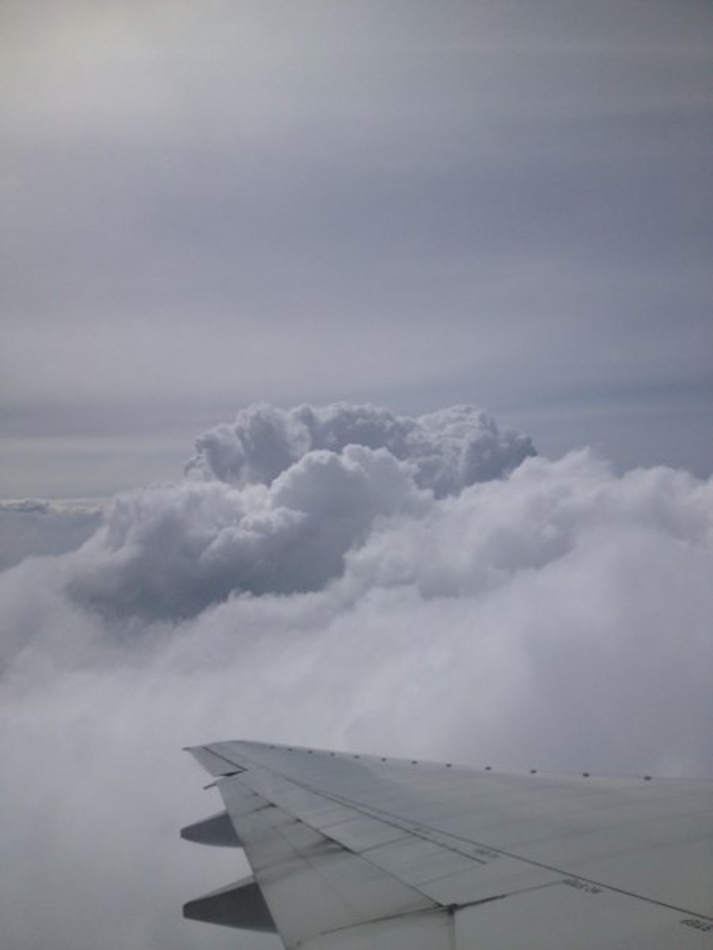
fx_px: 961
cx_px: 356
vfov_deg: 52.6
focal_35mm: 35
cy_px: 475
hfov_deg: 40.7
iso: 64
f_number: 2.4
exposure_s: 1/6944
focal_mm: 4.28
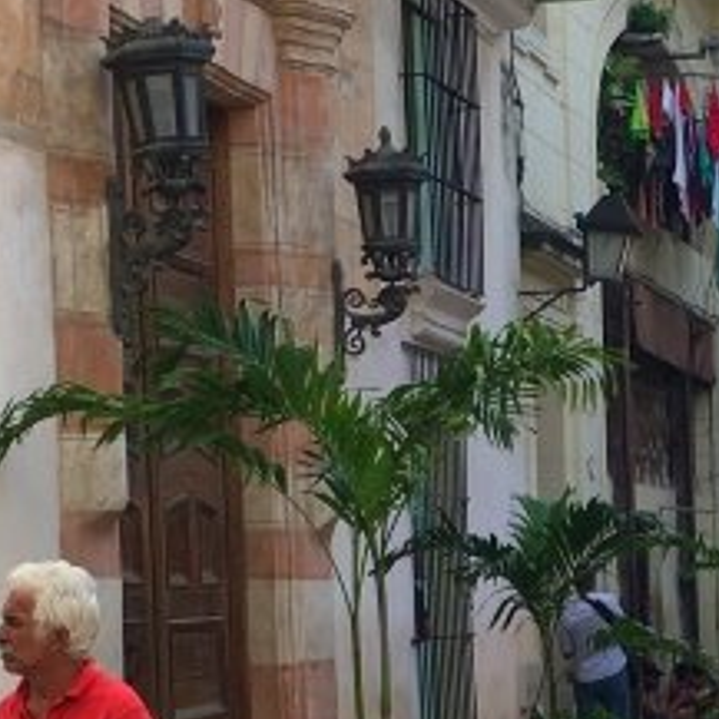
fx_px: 2843
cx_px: 706
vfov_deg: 14.3
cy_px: 656
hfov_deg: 14.2
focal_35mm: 121
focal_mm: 4.15
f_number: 2.2
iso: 25
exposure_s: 1/416
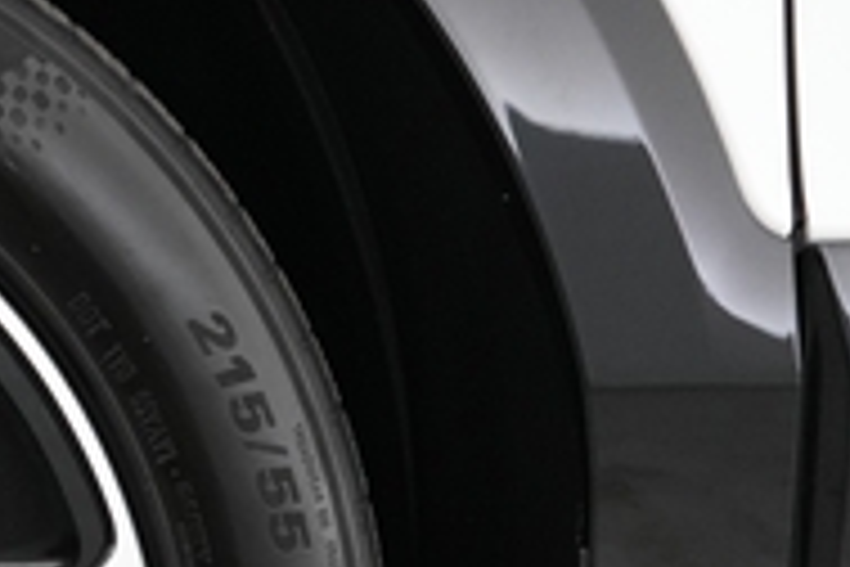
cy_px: 720
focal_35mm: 88
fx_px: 2078
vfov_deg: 14.9
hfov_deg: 19.8
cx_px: -459
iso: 4000
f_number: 2.8
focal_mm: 26
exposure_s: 1/160
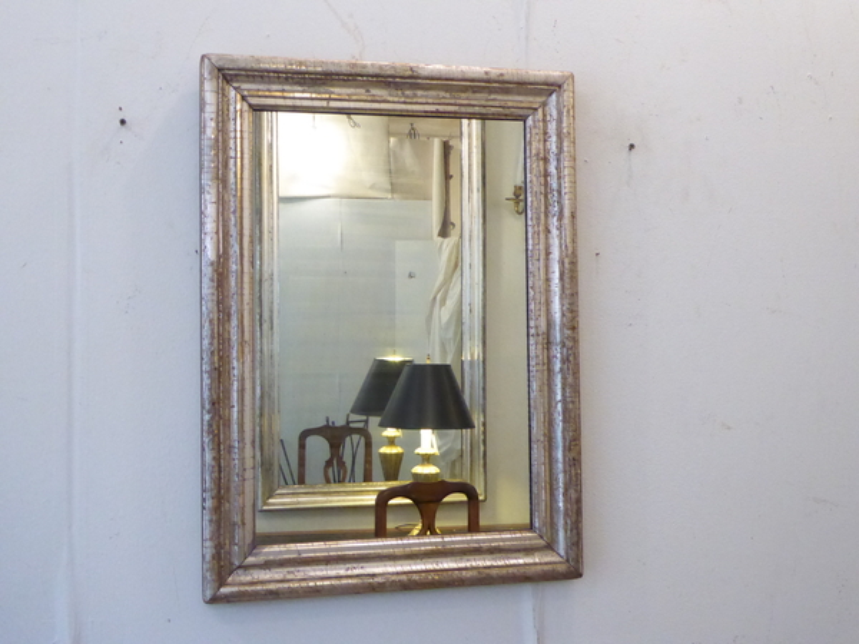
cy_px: 322
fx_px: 1216
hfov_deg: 38.9
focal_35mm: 49
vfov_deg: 29.7
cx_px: 430
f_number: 4
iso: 1600
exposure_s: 1/80
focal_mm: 8.4
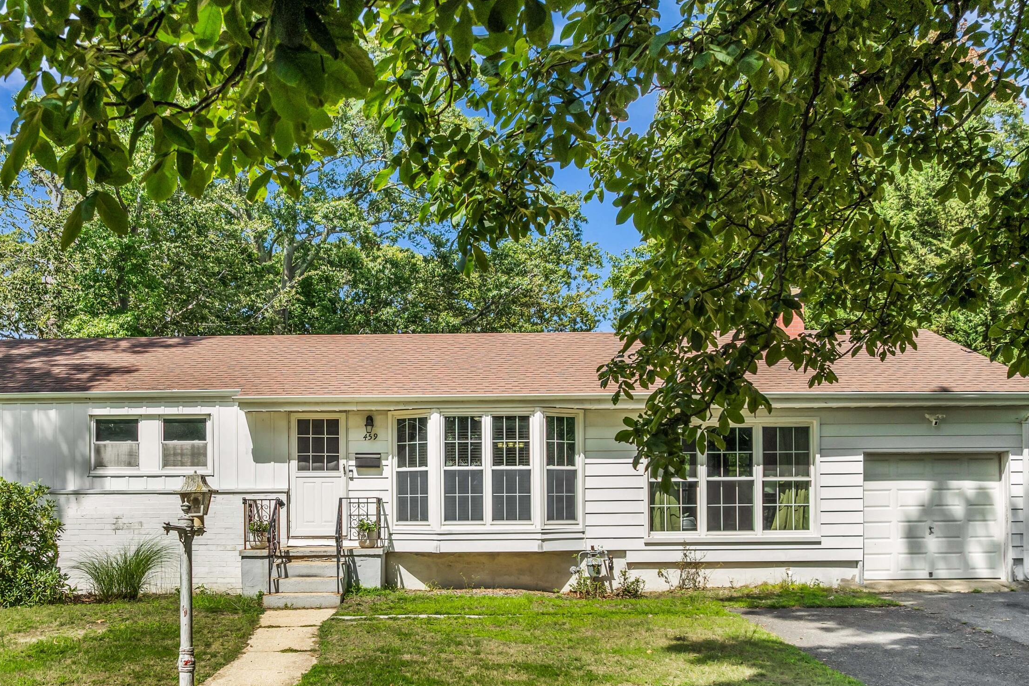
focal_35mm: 34
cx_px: 416
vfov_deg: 37.8
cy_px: 524
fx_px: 972
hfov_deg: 55.4
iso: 180
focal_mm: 12.29
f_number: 2.8
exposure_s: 1/2000
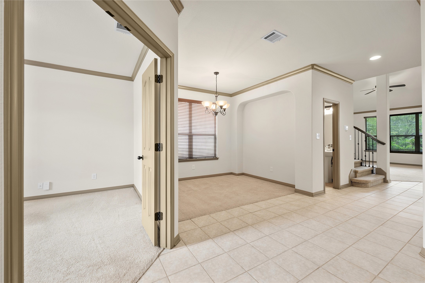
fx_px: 177
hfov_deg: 100.4
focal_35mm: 15
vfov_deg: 77.3
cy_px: 142
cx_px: 212
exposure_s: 1/1.25
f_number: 8
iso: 250
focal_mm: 15
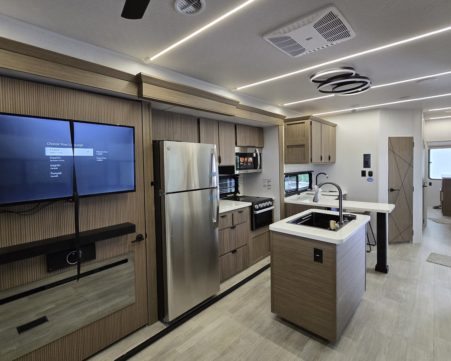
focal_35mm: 16
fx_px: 214
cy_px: 175
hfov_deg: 92.8
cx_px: 203
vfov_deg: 80.4
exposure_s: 1/60
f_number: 2.2
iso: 250
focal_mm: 2.2
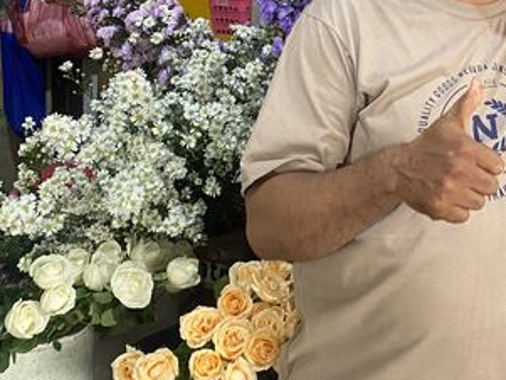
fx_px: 1009
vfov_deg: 20.8
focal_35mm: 69
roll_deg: -2.0
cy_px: 22
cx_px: 484
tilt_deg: -5.4
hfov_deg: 26.9
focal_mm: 4.25
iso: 250
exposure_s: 1/60
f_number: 1.8
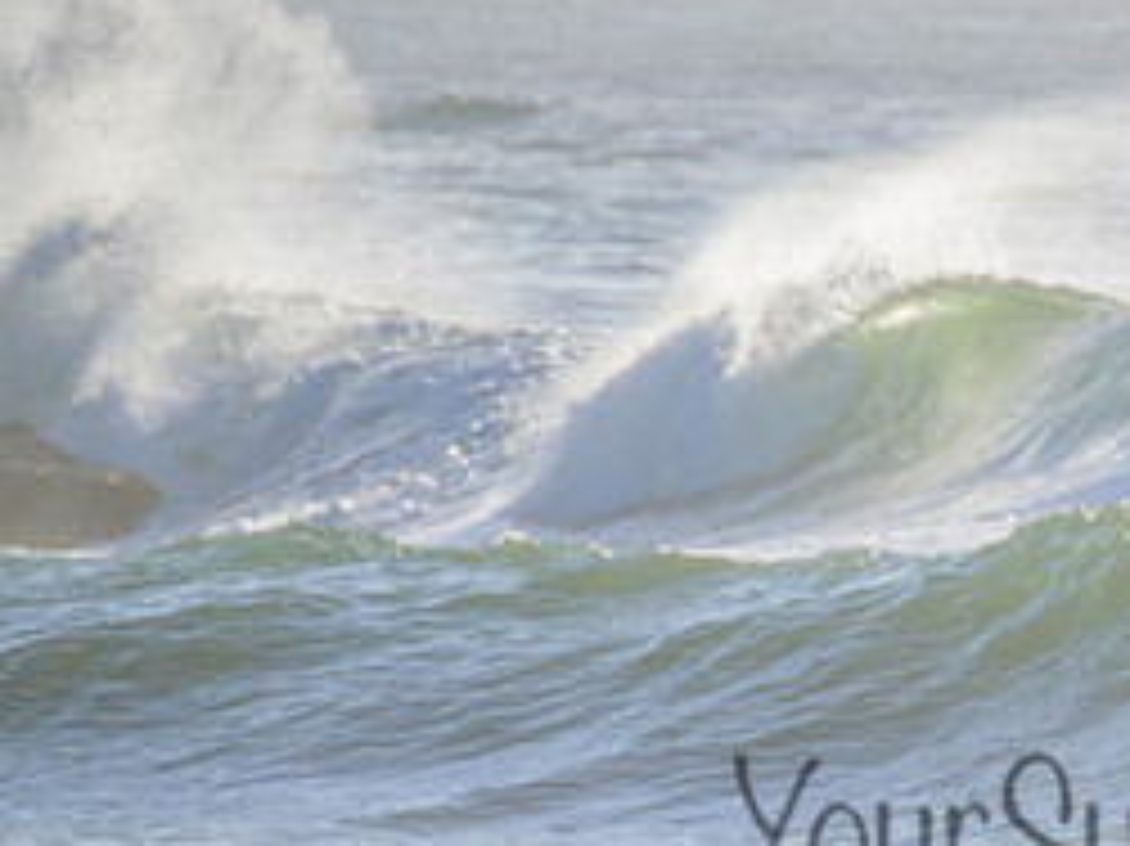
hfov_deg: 1.1
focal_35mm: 1776
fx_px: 57948
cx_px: 1198
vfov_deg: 0.8
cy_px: 785
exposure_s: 1/2000
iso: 400
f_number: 11
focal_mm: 800
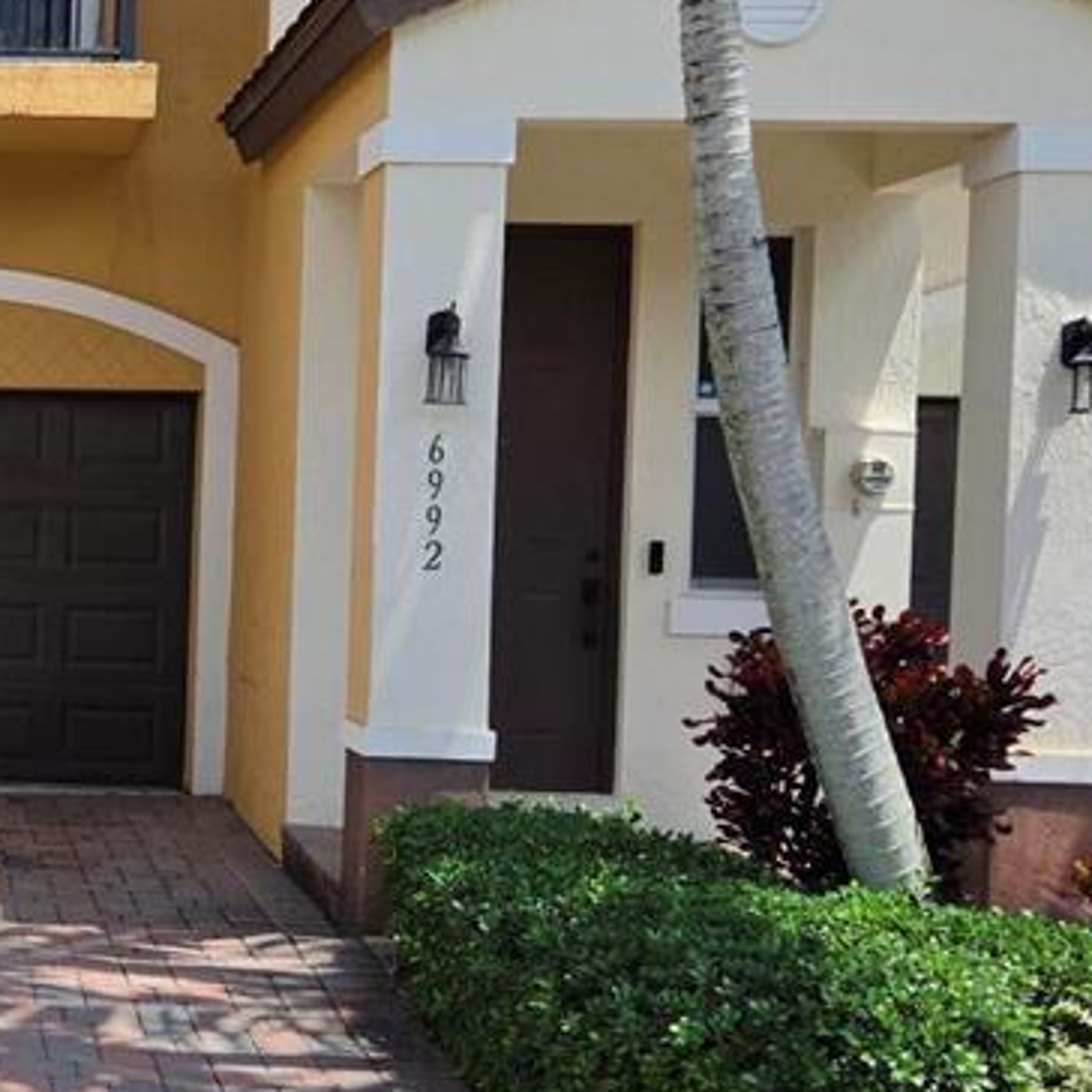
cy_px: 627
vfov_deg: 25.7
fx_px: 2391
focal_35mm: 67
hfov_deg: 23.6
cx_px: -201
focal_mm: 5.4
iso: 80
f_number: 1.8
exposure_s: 1/4268
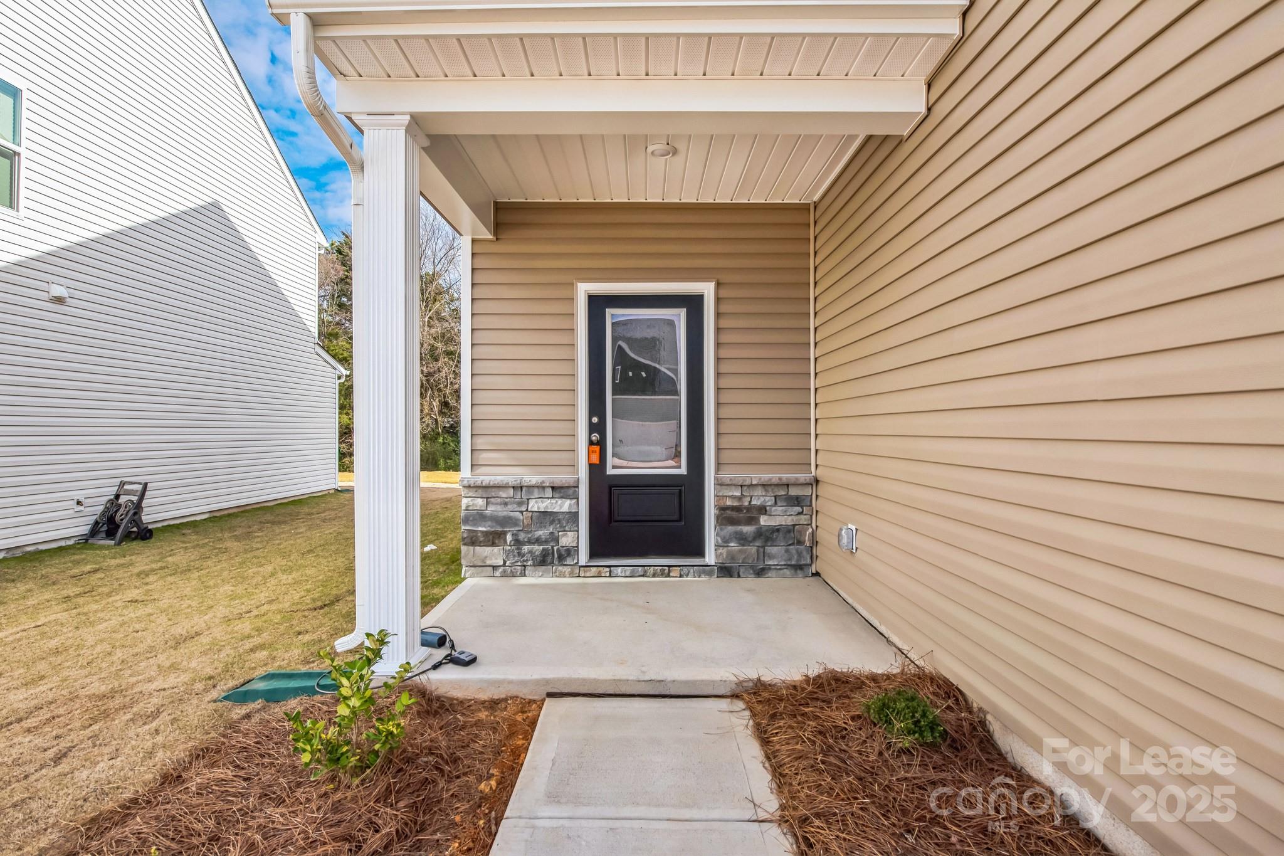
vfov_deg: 70.4
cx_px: 642
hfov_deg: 93.3
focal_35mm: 17
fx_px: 606
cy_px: 428
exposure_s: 1/800
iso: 200
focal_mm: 17
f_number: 8
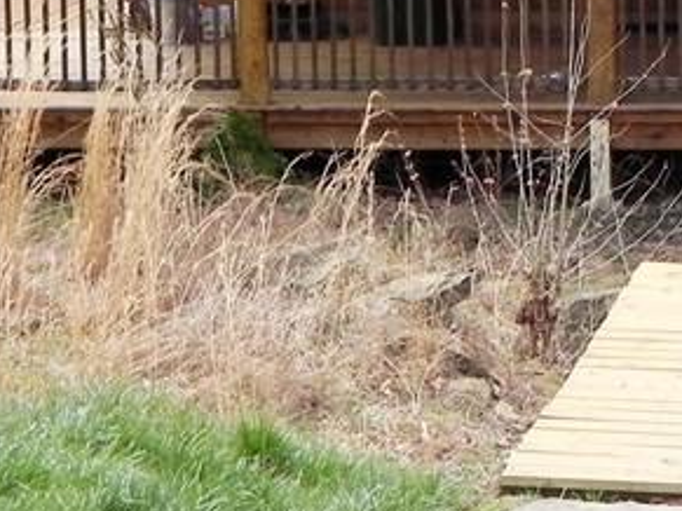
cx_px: 949
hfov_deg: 11.8
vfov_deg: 9.0
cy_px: -225
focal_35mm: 162
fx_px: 3190
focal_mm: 8.2
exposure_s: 1/240
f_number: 5
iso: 160
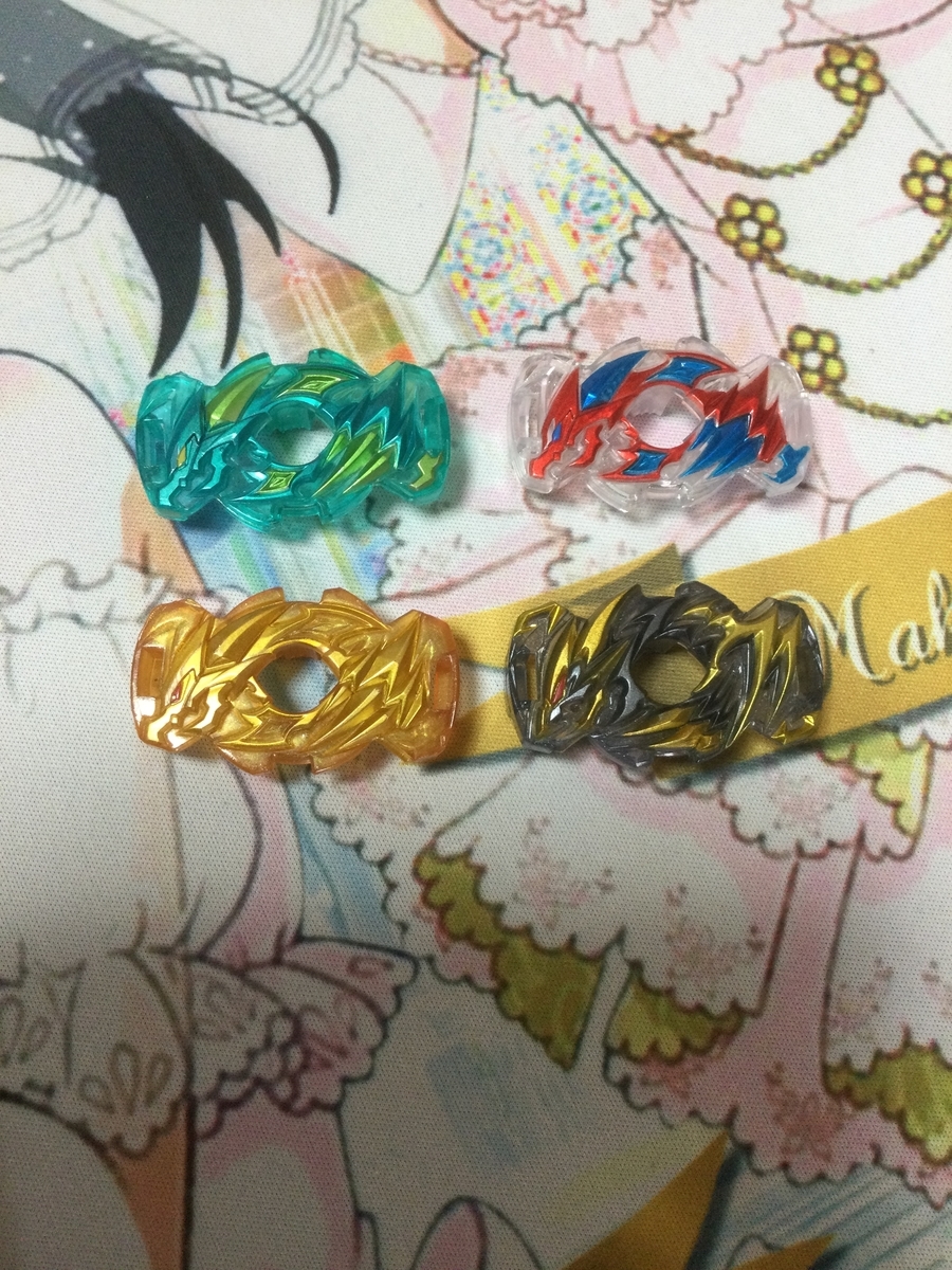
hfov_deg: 45.4
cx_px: 476
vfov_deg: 58.4
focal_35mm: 31
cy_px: 635
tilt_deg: -76.1
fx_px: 1137
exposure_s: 1/30
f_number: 2.4
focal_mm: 3.3
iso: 80
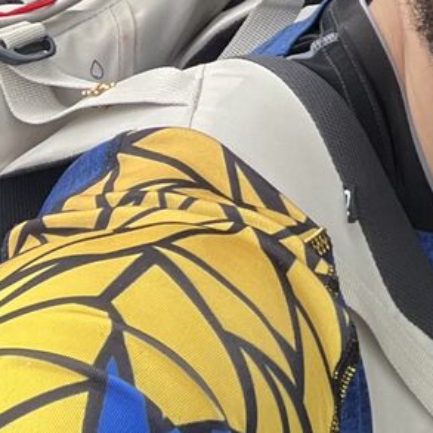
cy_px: -406
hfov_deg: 13.6
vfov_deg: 13.6
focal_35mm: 111
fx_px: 1571
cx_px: 842
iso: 25
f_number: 2.2
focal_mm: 2.71
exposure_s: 1/203
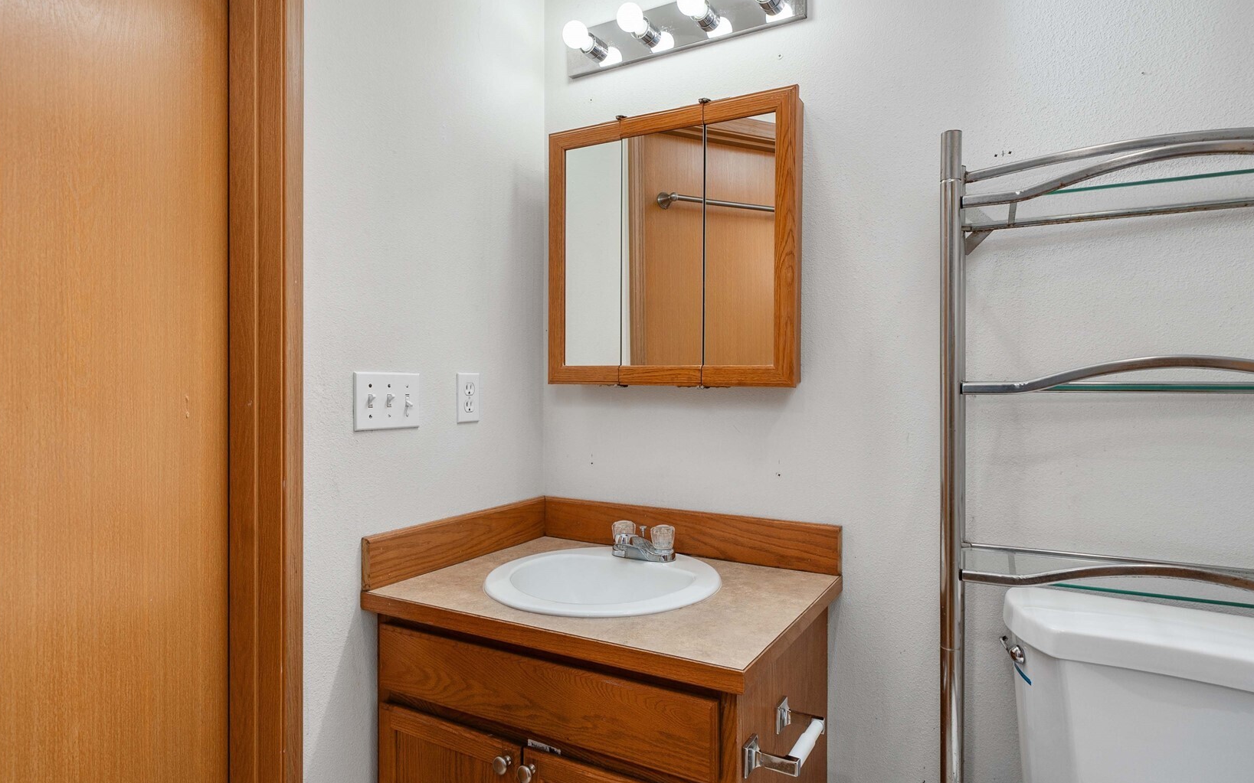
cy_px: 401
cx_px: 642
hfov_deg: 88.0
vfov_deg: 62.2
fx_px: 649
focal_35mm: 19
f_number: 7.1
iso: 1000
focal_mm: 18
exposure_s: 1/20
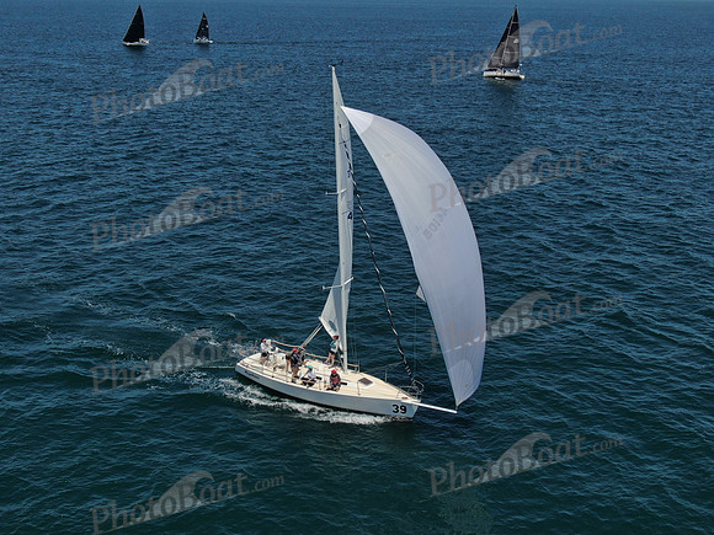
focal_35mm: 48
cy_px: 268
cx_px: 357
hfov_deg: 39.7
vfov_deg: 30.3
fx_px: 990
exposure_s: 1/1600
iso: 100
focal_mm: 8.6
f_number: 3.8
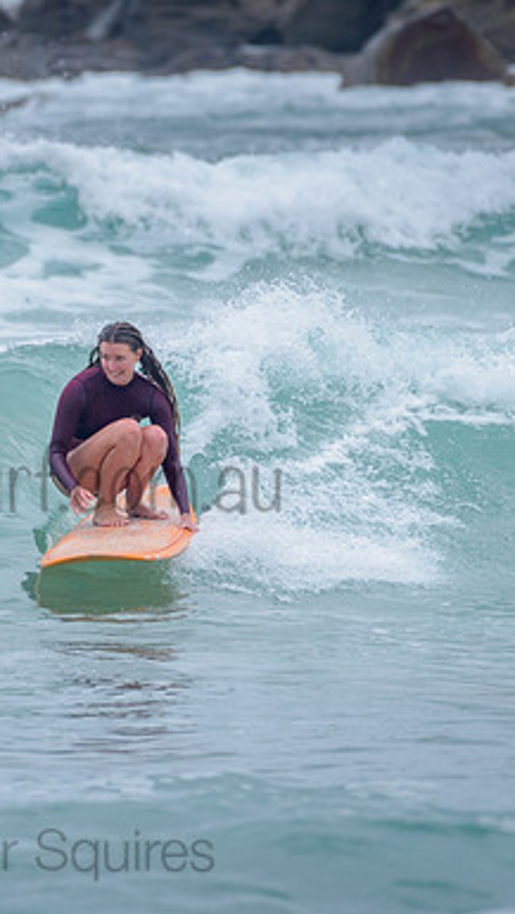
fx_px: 23464
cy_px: 403
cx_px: 186
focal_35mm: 968
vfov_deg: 2.2
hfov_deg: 1.3
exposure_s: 1/800
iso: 360
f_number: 5.6
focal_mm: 500
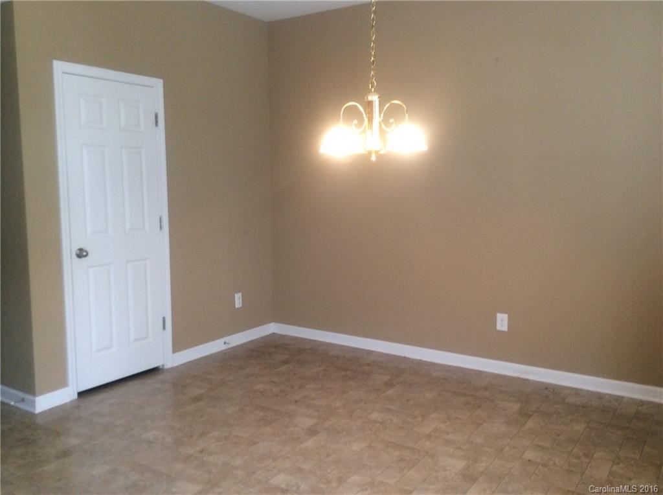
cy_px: 248
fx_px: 631
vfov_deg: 42.8
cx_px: 332
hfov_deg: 55.4
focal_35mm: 33
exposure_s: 1/24
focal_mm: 3.3
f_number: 2.4
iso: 50
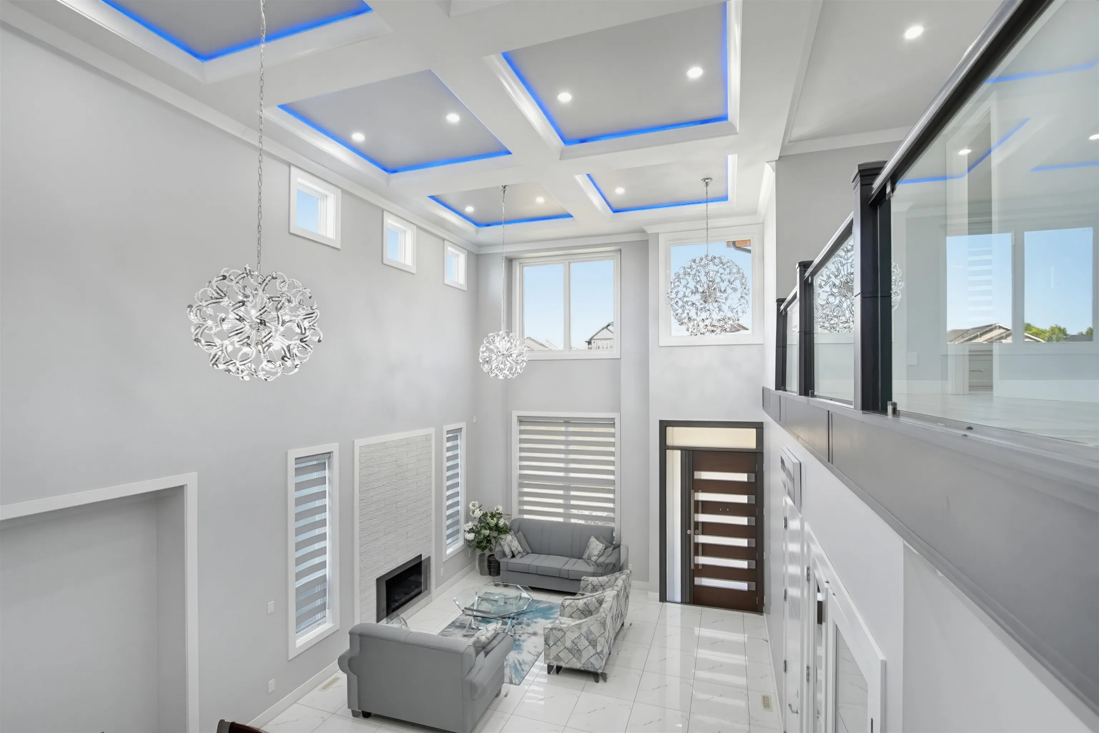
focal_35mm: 14
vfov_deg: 83.3
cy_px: 366
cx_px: 550
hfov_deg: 106.3
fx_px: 412
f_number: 2.8
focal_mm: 9
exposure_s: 1/400
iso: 1000
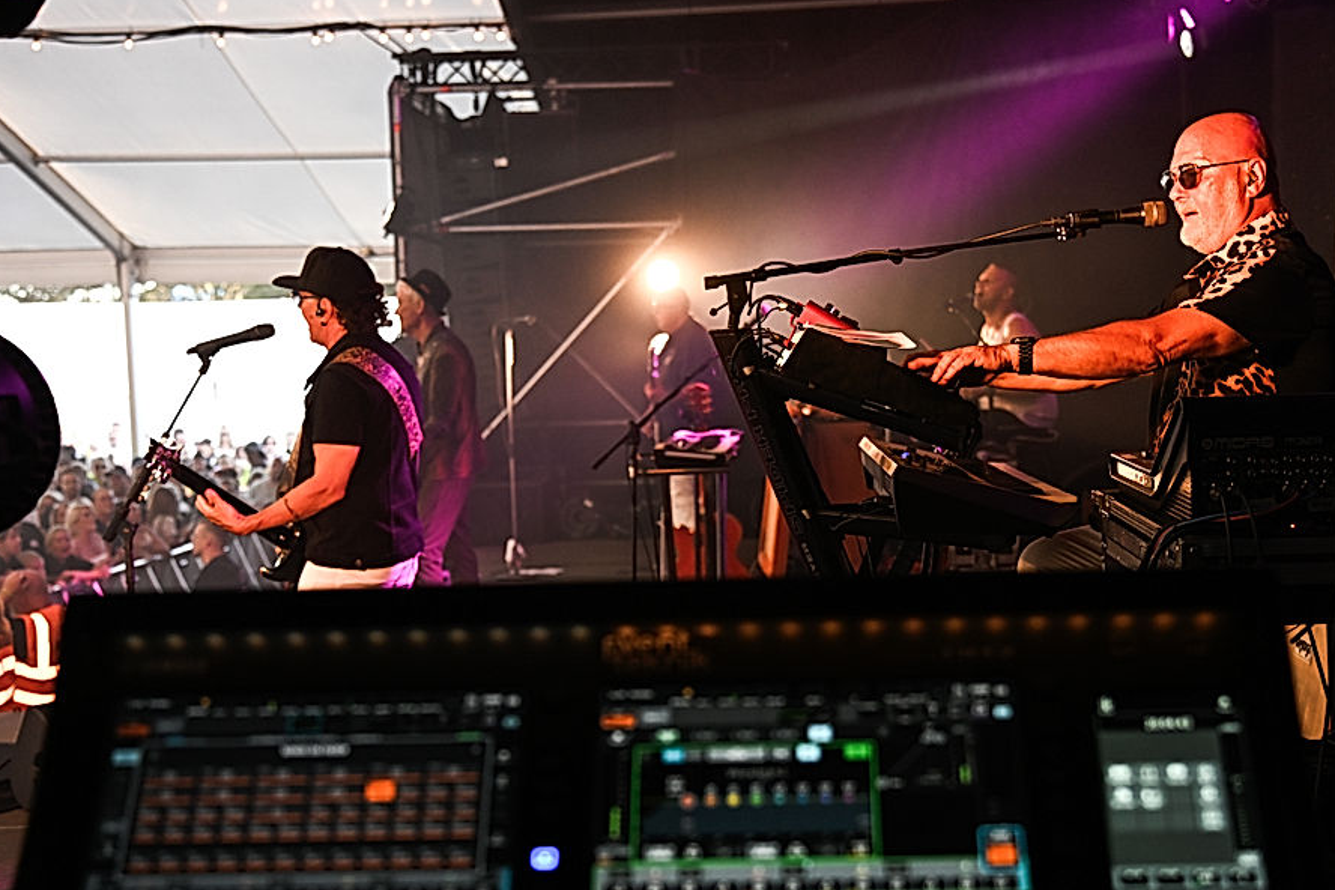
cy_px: 486
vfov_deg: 27.0
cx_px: 752
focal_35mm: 50
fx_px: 1854
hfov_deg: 39.5
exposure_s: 1/640
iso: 800
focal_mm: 37
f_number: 2.8
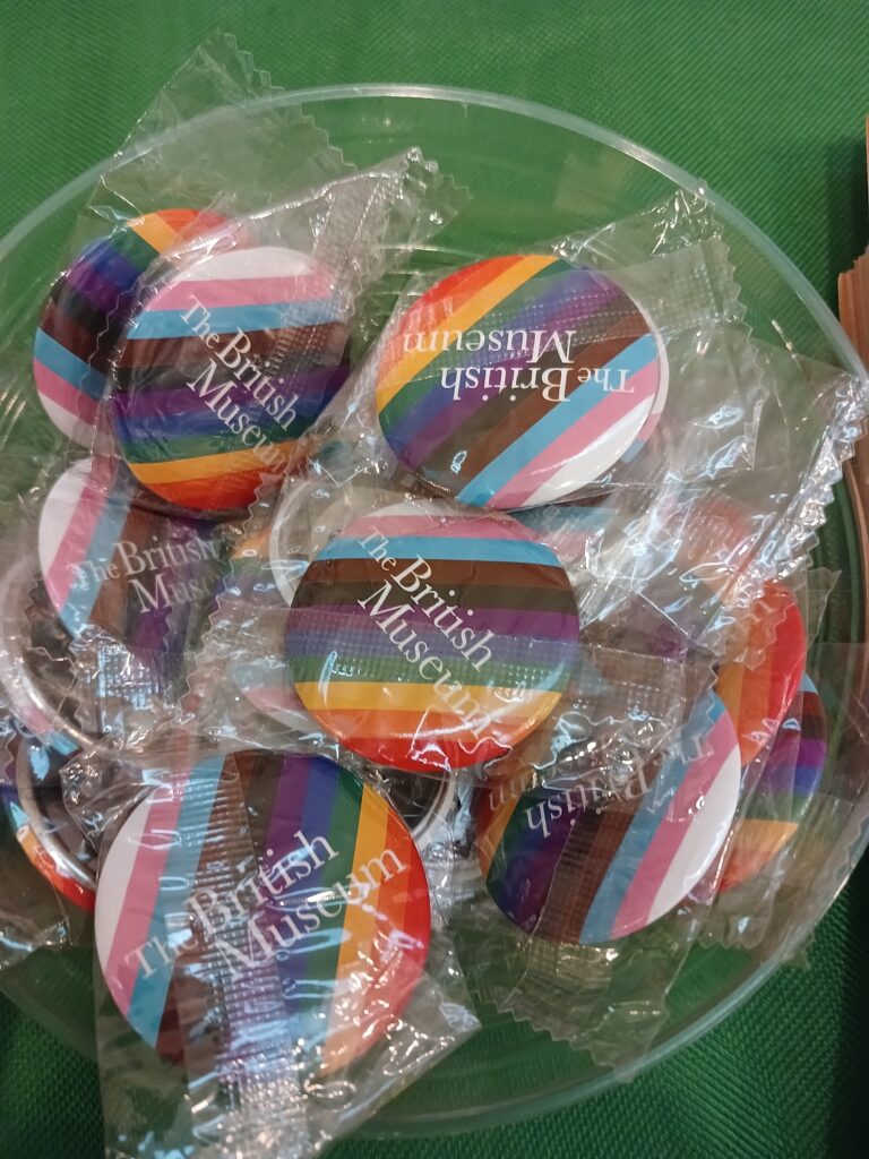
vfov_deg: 65.3
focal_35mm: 27
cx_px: 434
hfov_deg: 51.4
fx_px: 904
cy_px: 580
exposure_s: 1/25
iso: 500
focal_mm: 4
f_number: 1.8
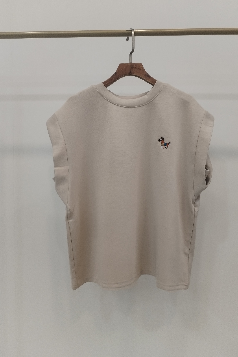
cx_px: 128
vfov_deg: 60.3
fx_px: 307
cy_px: 179
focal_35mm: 31
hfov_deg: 42.3
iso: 183
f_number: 1.8
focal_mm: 4.75
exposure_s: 1/60
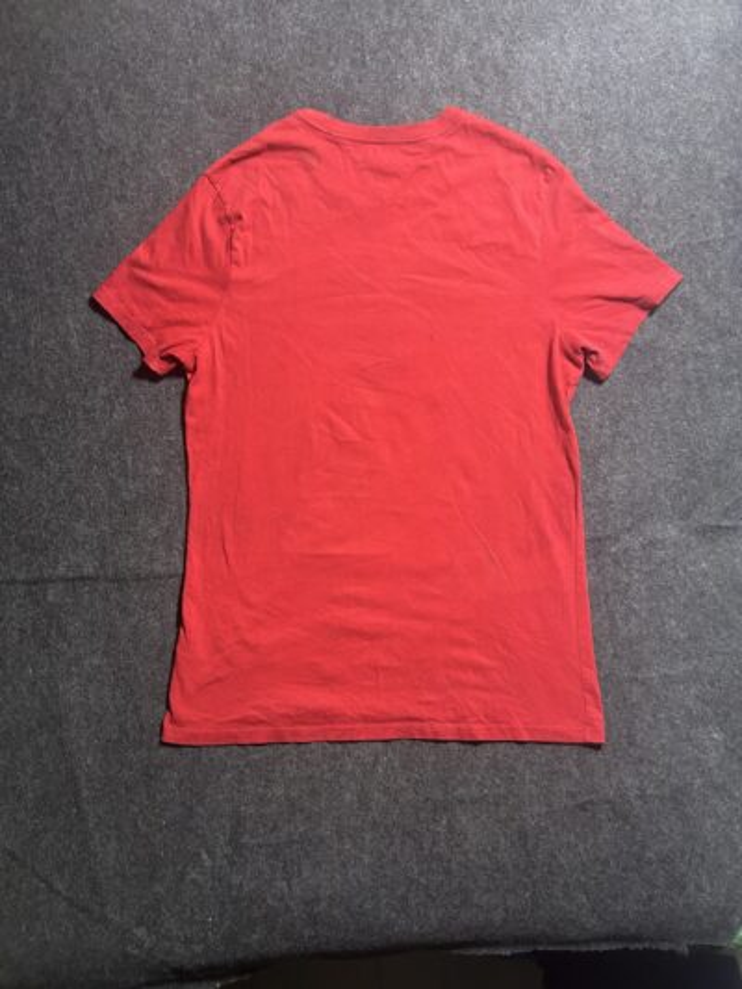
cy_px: 494
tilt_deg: -62.4
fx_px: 743
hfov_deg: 53.1
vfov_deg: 67.3
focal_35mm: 26
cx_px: 371
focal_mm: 5.7
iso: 400
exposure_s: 1/33
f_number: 1.5
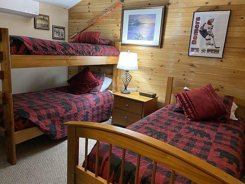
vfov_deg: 53.1
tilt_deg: -13.0
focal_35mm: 26
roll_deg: -4.7
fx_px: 184
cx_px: 122
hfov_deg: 67.3
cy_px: 92
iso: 500
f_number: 1.8
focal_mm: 4.25
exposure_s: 1/40
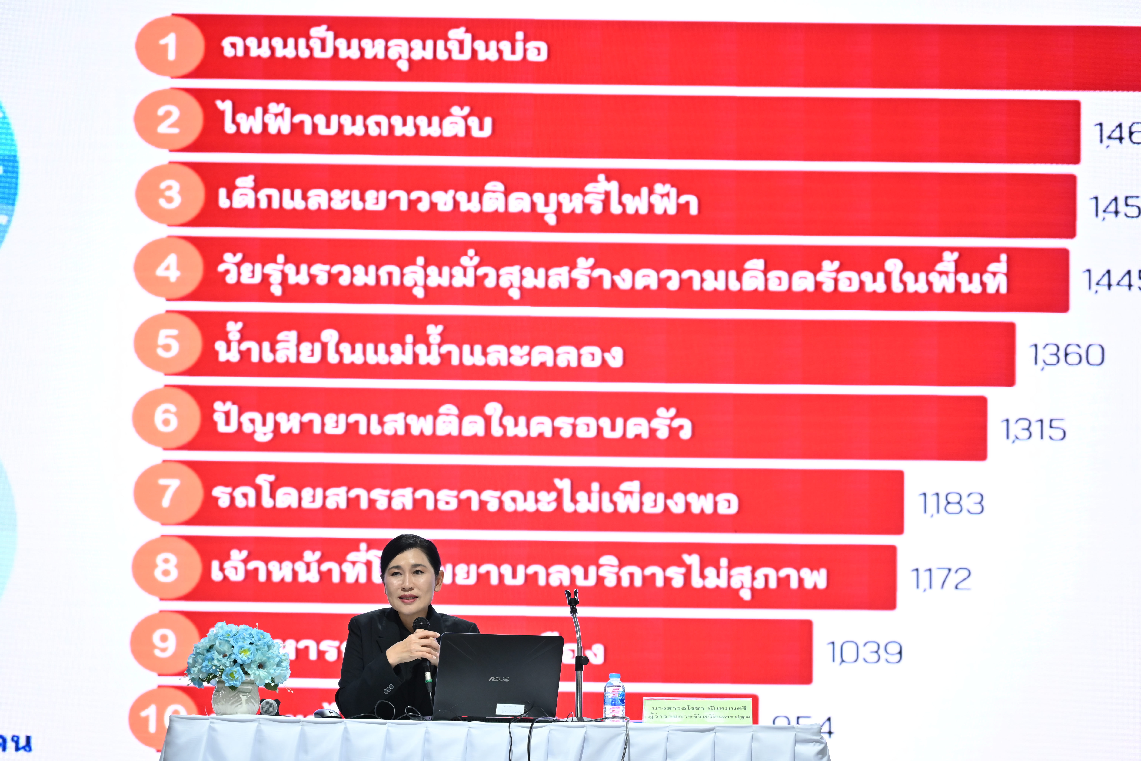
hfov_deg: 17.1
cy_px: 380
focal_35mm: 120
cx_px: 570
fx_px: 3803
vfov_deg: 11.4
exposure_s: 1/125
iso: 1600
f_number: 4
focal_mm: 120
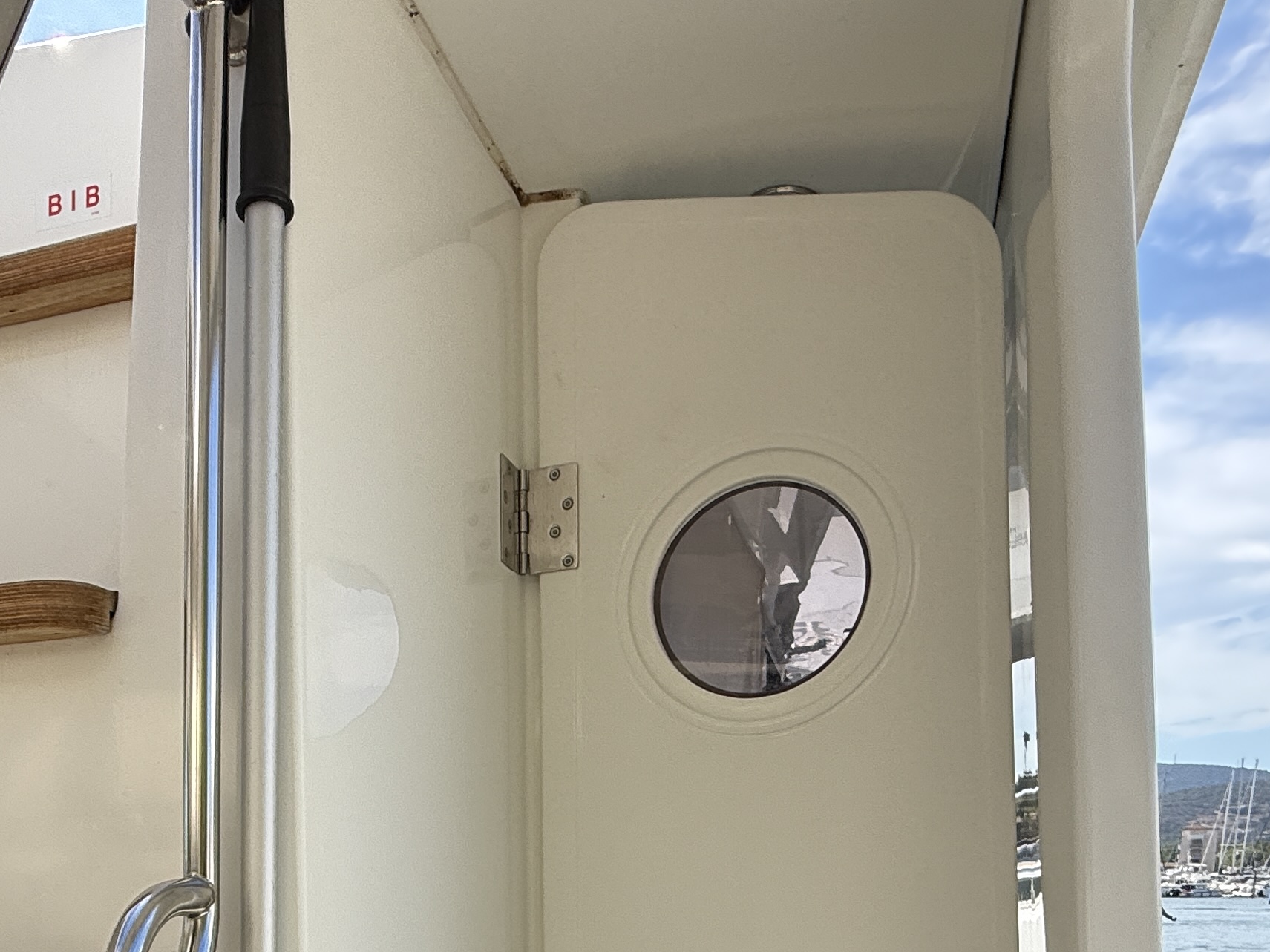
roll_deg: +0.8
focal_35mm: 33
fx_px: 1211
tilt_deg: -8.6
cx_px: 362
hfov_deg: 53.5
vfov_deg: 35.6
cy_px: 1083
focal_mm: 2.22
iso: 50
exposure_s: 1/1050
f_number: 2.2
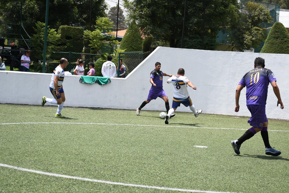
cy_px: 96
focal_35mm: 75
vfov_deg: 18.2
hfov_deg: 27.0
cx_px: 144
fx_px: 602
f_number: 5.6
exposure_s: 1/1600
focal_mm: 50
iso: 500
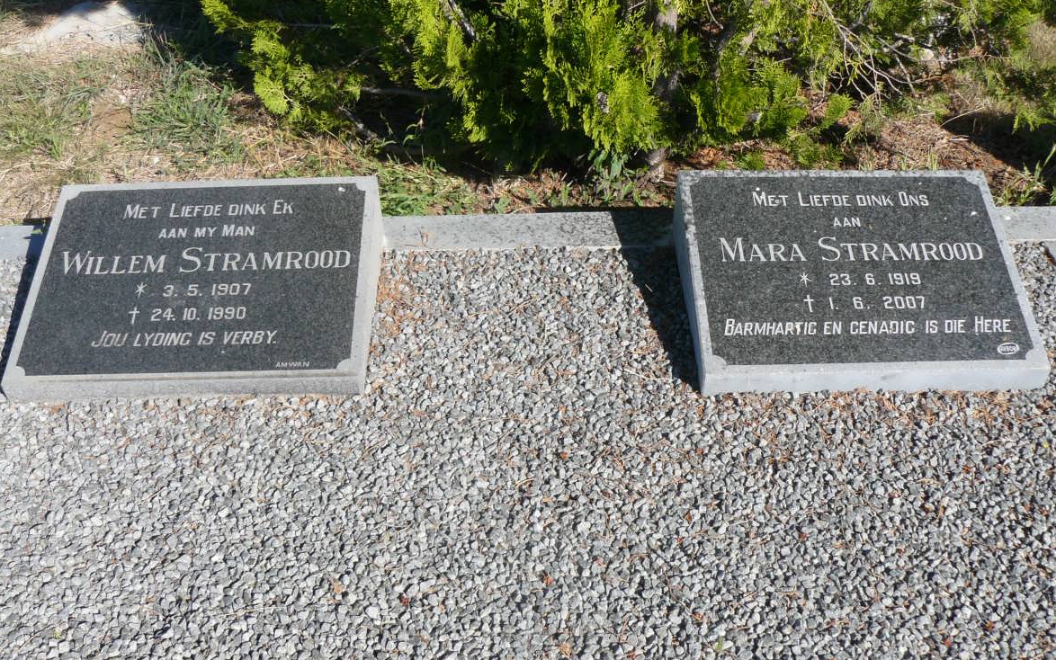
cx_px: 536
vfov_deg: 32.7
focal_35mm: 39
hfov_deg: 50.4
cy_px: 291
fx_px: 1123
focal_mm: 6
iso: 100
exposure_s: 1/320
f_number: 5.6
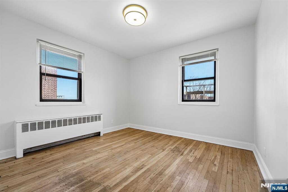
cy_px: 96
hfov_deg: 104.3
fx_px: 112
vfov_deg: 81.2
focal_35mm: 14
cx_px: 144
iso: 250
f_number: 8
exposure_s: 1/25
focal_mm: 14
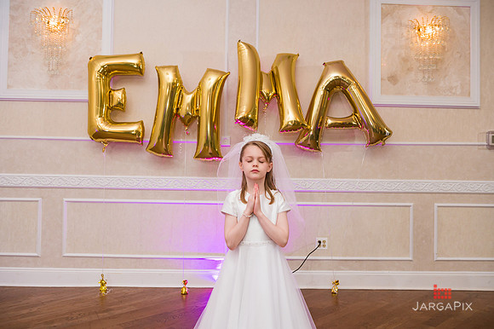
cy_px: 164
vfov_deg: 41.1
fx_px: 439
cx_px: 247
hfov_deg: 58.7
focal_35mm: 32
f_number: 5
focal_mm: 32
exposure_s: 1/200
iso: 1250
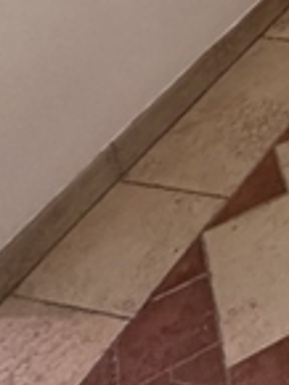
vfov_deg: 20.3
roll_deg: -1.1
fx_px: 823
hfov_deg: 14.4
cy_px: -271
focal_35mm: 74
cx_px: 665
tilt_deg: -17.5
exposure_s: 1/60
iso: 250
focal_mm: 2.22
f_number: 2.2
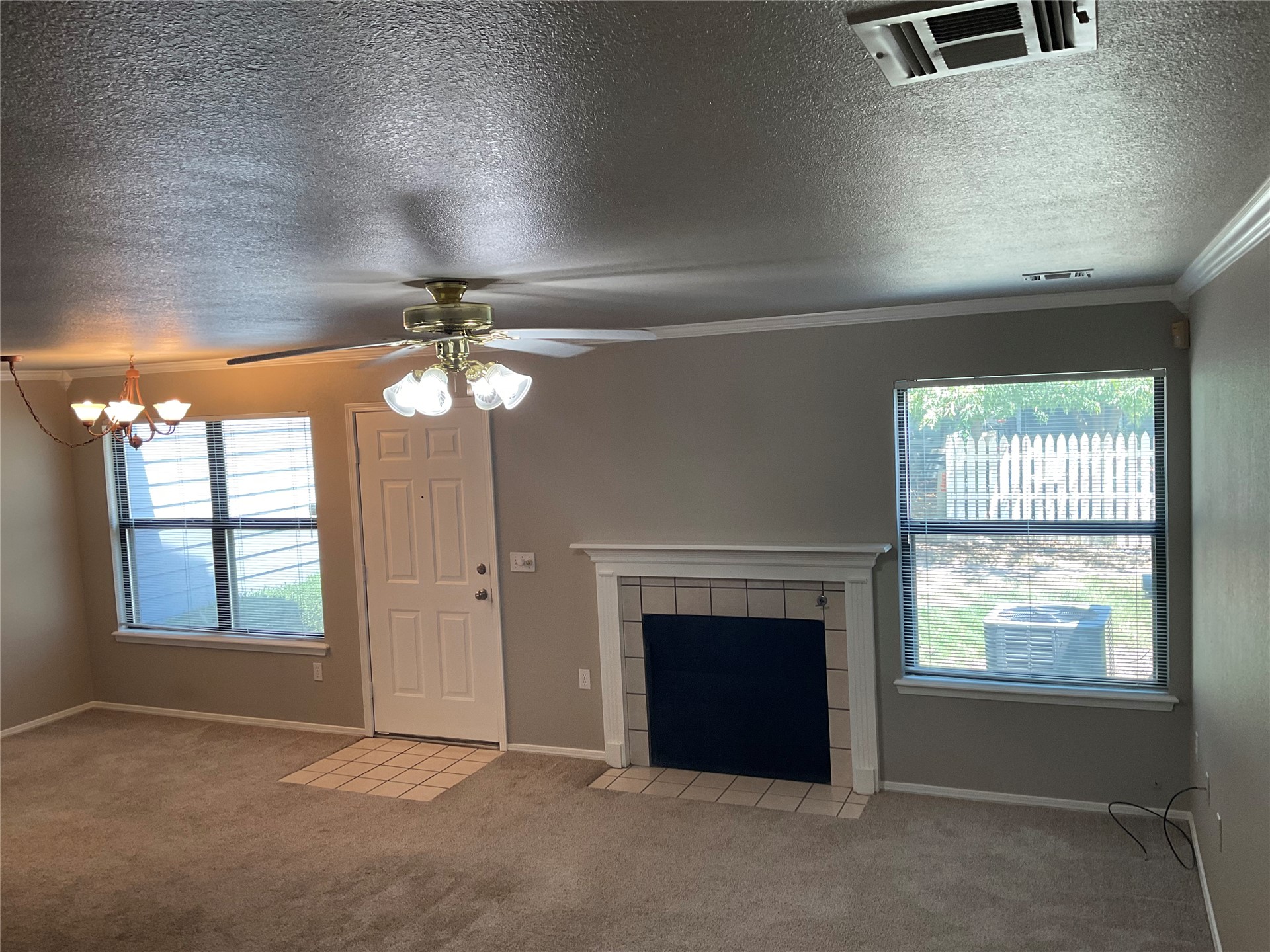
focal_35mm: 29
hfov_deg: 61.7
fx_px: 1064
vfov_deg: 48.2
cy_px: 476
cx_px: 635
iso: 64
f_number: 1.8
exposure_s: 1/120
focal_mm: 3
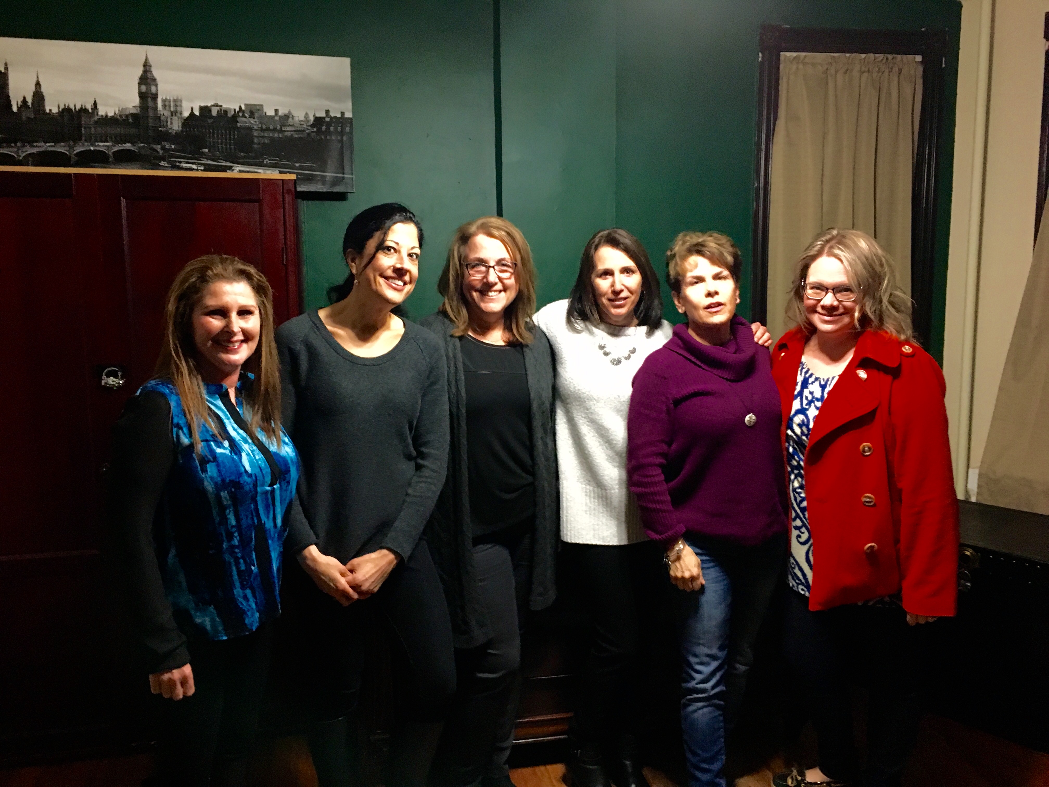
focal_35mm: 29
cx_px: 524
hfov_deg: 61.7
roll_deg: +0.4
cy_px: 394
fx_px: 879
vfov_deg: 48.2
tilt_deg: -7.9
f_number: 2.2
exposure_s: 1/15
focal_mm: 4.15
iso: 200
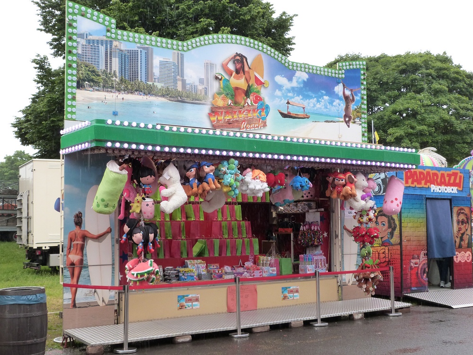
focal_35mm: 45
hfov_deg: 42.1
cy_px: 178
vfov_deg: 32.2
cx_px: 236
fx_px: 615
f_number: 4
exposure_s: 1/200
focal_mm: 8.1
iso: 320
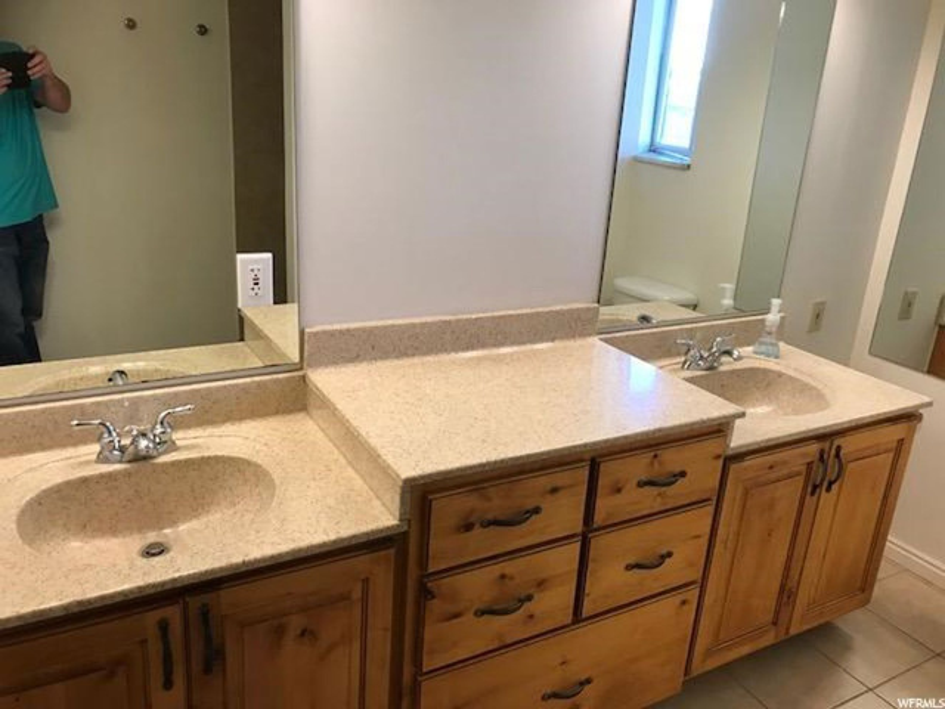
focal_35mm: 28
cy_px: 354
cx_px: 472
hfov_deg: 63.4
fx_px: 764
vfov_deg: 49.7
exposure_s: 1/30
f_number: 1.8
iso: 25
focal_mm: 3.99
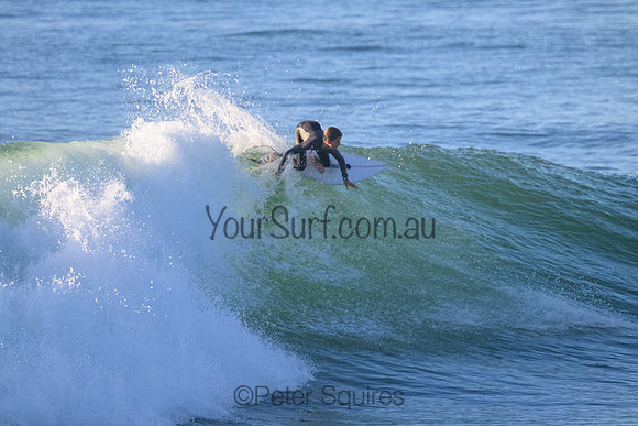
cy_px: 213
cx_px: 319
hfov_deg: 2.6
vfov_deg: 1.7
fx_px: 14180
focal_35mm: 800
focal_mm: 800
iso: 3600
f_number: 11
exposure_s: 1/2000
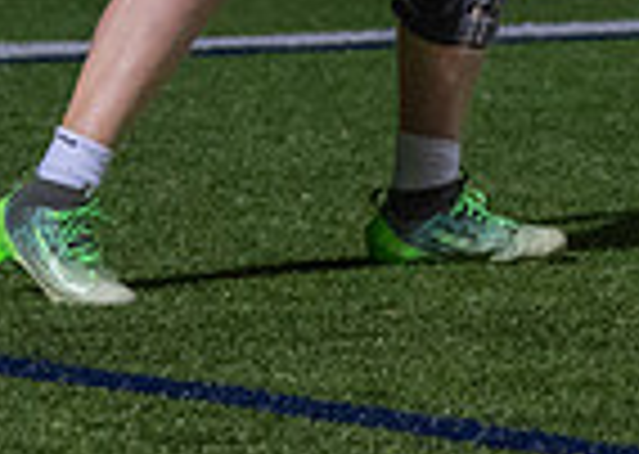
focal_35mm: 649
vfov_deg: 2.2
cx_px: 408
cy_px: -452
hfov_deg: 3.1
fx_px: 11761
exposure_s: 1/1000
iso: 2500
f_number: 2.8
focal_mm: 105
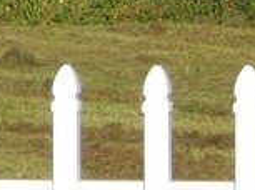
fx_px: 5622
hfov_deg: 2.6
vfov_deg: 1.9
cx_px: -372
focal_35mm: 765
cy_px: -408
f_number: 4.6
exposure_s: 1/640
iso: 125
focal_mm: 20.5
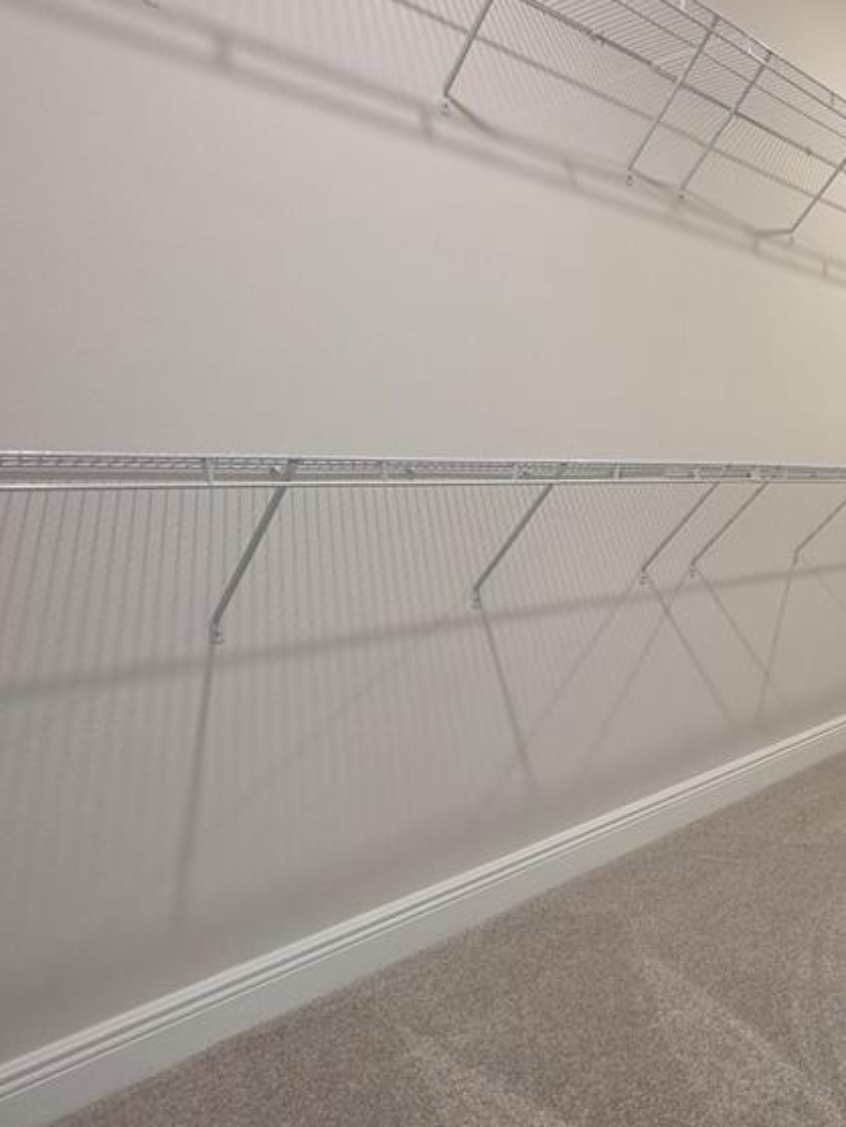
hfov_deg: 47.1
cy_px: 656
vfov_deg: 63.1
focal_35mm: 28
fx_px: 912
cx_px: 678
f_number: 1.9
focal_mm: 2.2
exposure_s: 1/60
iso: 200
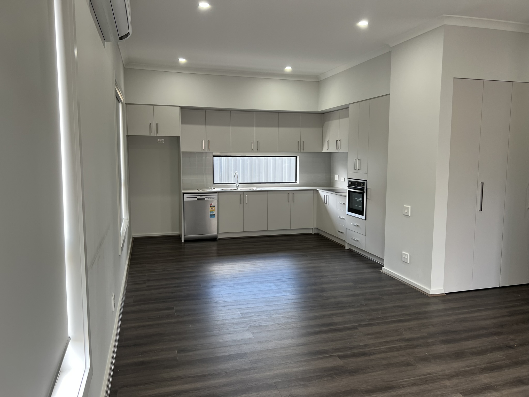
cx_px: 264
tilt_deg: -6.6
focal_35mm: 26
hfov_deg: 67.3
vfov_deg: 53.1
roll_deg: -0.3
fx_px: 397
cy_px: 198
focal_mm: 5.7
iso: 64
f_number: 1.5
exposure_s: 1/100
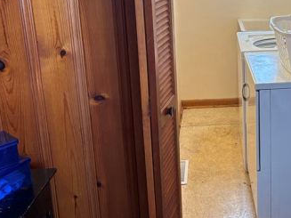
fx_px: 445
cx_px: 264
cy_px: 57
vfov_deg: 27.2
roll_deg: -0.4
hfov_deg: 34.1
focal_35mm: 53
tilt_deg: -15.0
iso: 200
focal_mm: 5.96
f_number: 1.6
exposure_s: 1/60
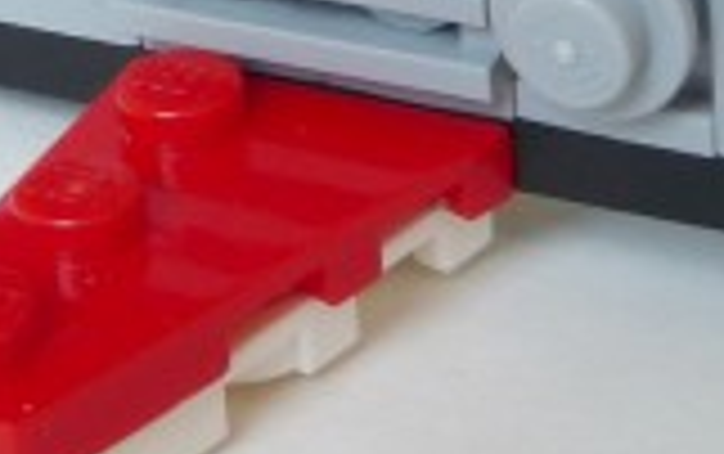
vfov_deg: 6.6
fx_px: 3852
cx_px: -18
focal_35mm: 195
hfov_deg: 10.6
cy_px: -265
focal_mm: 6.6
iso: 100
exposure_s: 1/13
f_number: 5
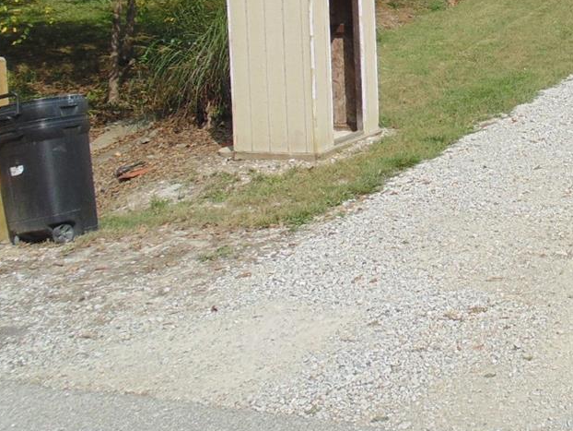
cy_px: -3
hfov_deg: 32.2
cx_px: 618
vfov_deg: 26.1
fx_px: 878
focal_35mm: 53
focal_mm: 4
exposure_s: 1/100
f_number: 9.7
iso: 80
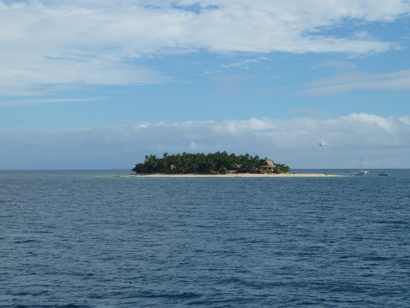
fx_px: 983
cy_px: 154
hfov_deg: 23.6
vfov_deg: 17.8
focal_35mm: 83
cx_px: 205
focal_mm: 13.7
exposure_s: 1/500
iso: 80
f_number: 5.6
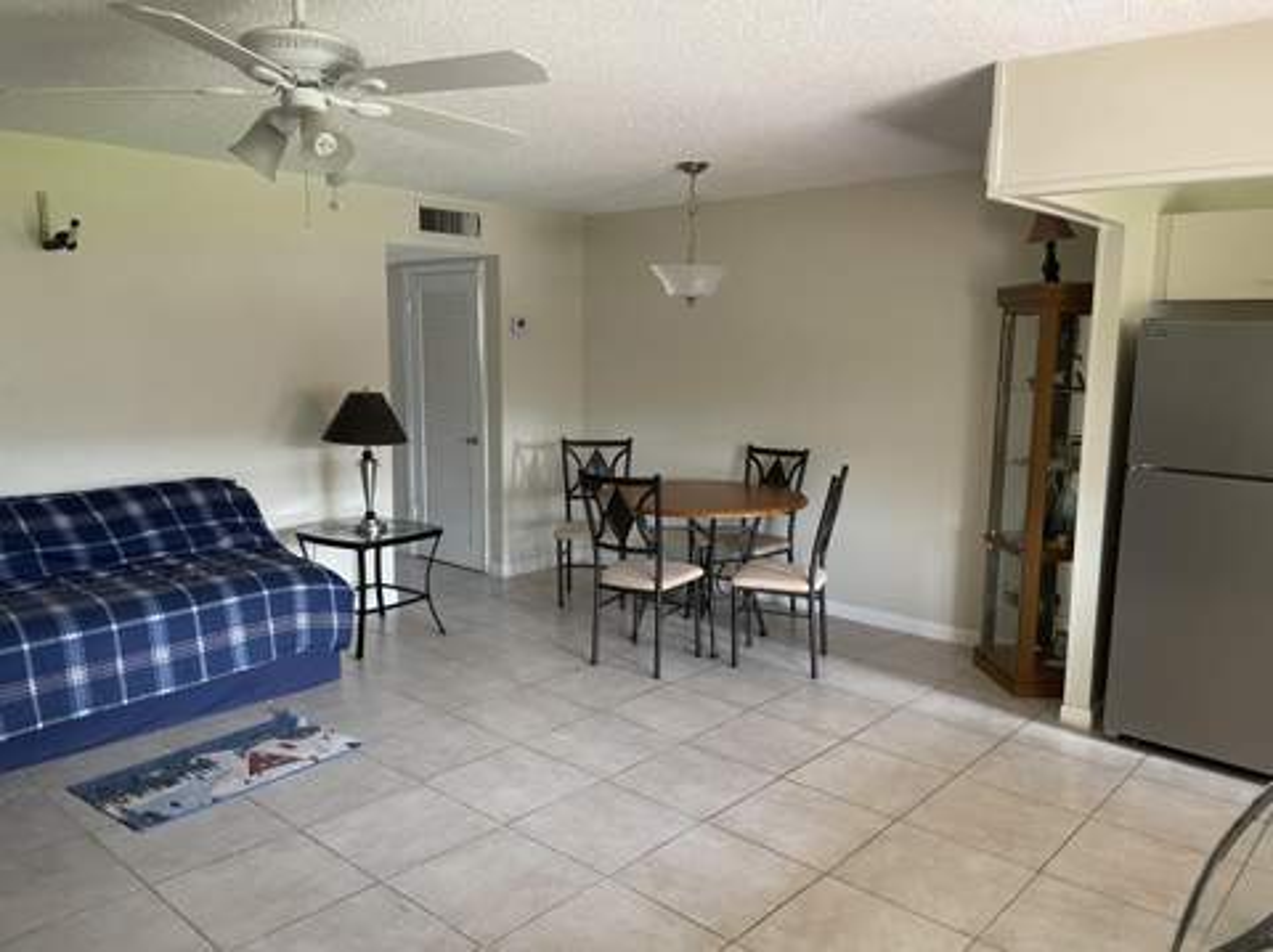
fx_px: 955
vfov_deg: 53.0
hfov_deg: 67.4
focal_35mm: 26
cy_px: 476
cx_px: 636
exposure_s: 1/60
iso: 250
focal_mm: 4.2
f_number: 1.6
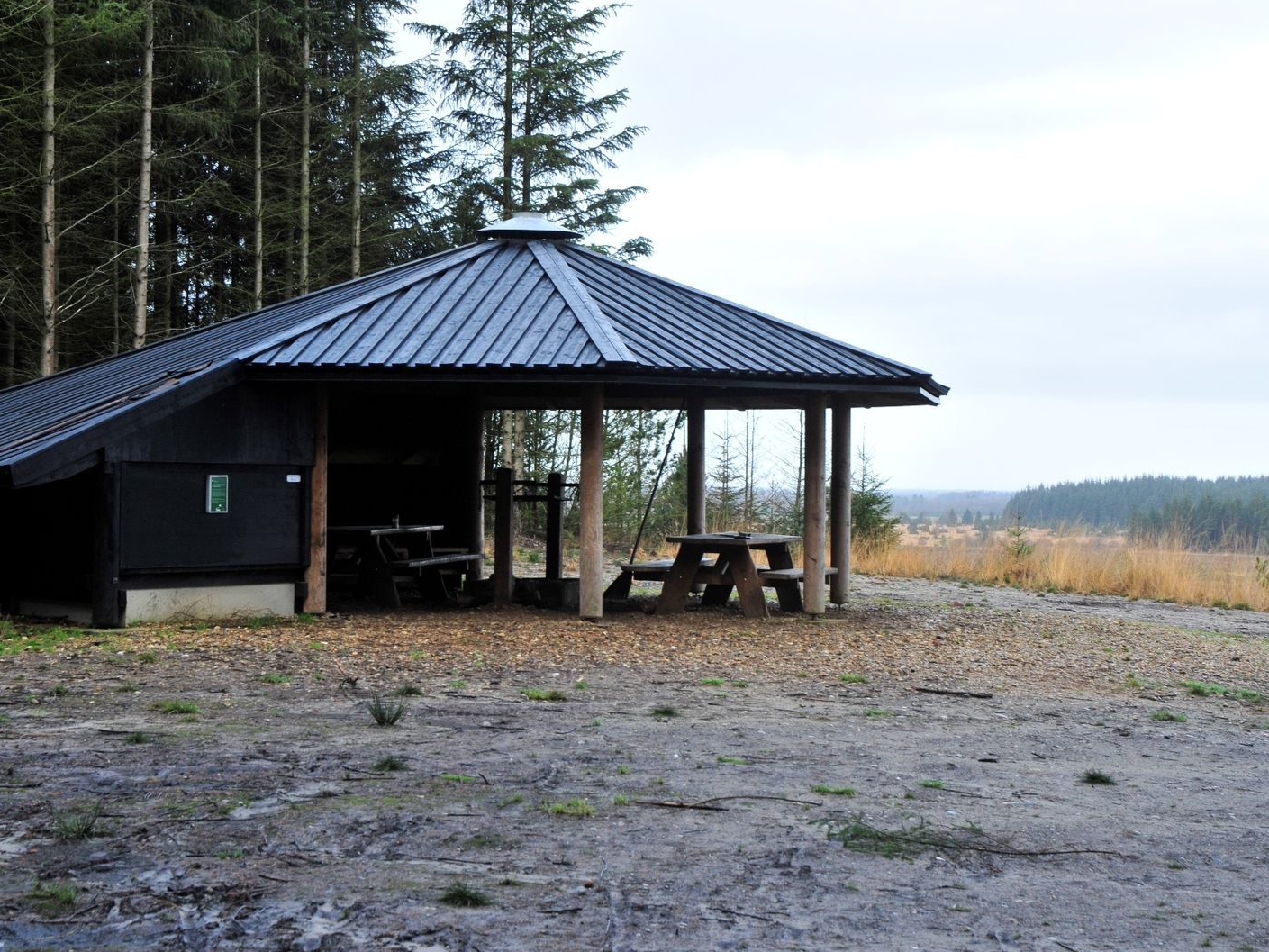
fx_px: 2640
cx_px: 637
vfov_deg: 20.4
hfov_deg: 27.0
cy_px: 478
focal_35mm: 72
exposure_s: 1/80
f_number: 9
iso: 400
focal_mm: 44
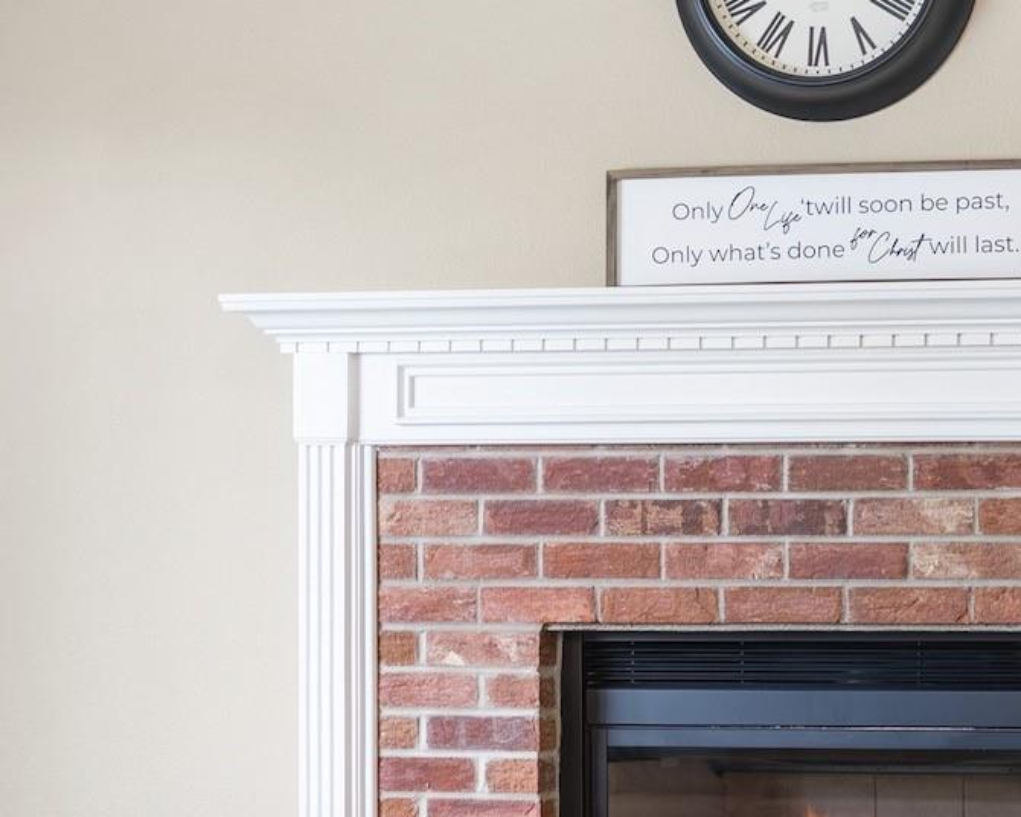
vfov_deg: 13.7
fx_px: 3384
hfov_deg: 16.9
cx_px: 902
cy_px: 630
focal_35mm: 112
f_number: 1.8
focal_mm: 50
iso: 200
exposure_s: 1/10
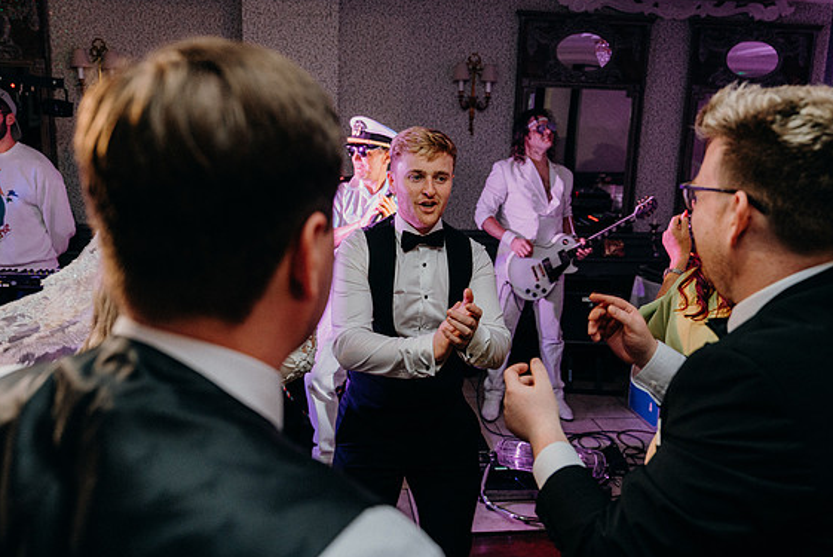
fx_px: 718
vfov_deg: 42.4
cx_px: 410
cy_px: 277
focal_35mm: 31
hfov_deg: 60.2
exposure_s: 1/160
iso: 2500
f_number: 3.5
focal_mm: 30
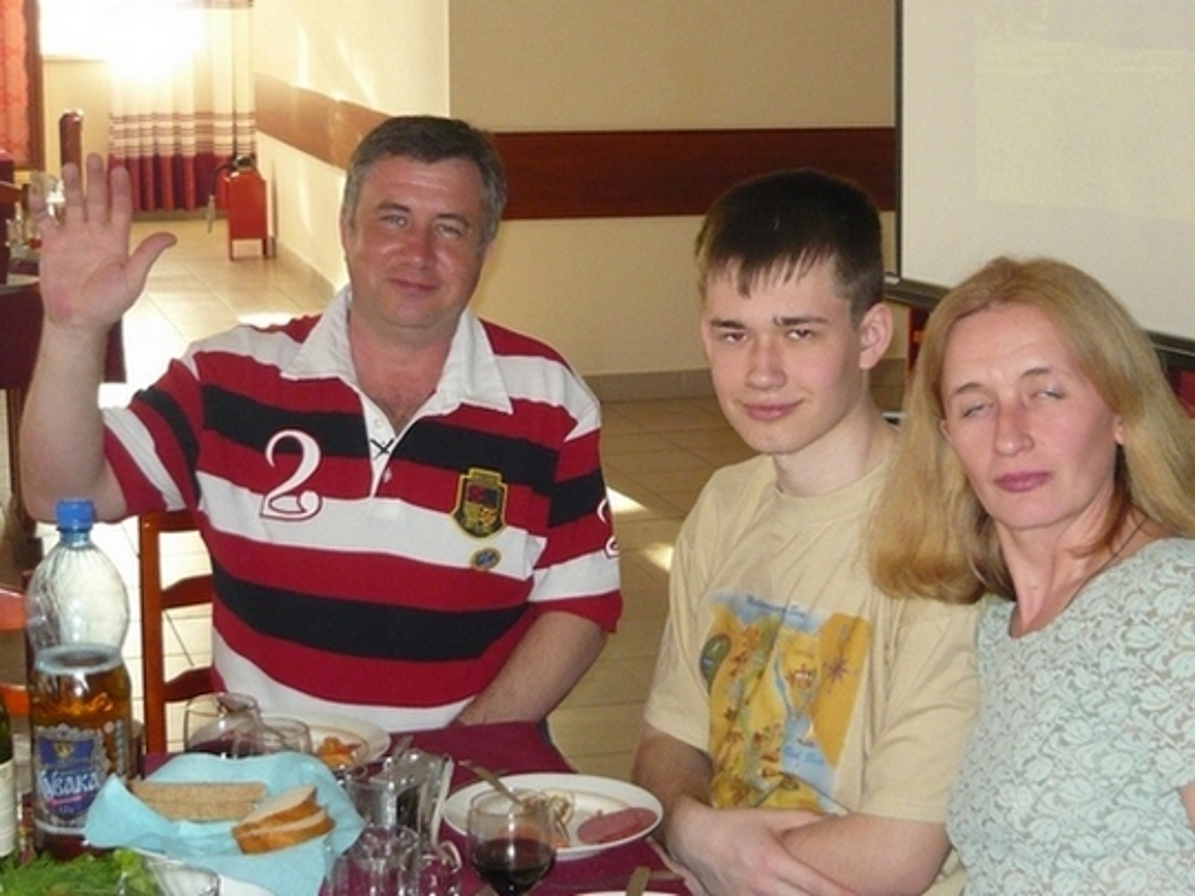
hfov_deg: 29.4
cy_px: 448
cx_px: 598
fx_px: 2278
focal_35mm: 66
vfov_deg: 22.3
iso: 320
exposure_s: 1/30
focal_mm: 6.8
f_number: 3
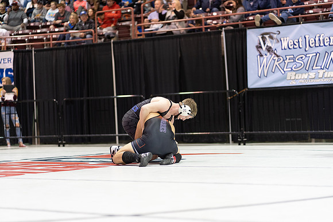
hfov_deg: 23.9
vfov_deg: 16.1
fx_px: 786
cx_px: 166
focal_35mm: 85
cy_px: 111
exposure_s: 1/500
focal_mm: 85
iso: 2000
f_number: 1.8
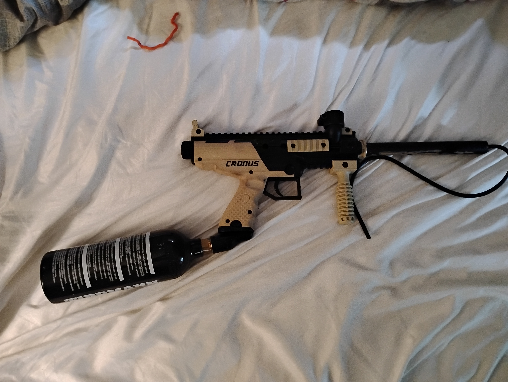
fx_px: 411
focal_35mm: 28
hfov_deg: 63.4
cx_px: 254
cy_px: 191
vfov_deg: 49.9
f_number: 1.8
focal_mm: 4.26
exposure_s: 1/20
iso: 3825
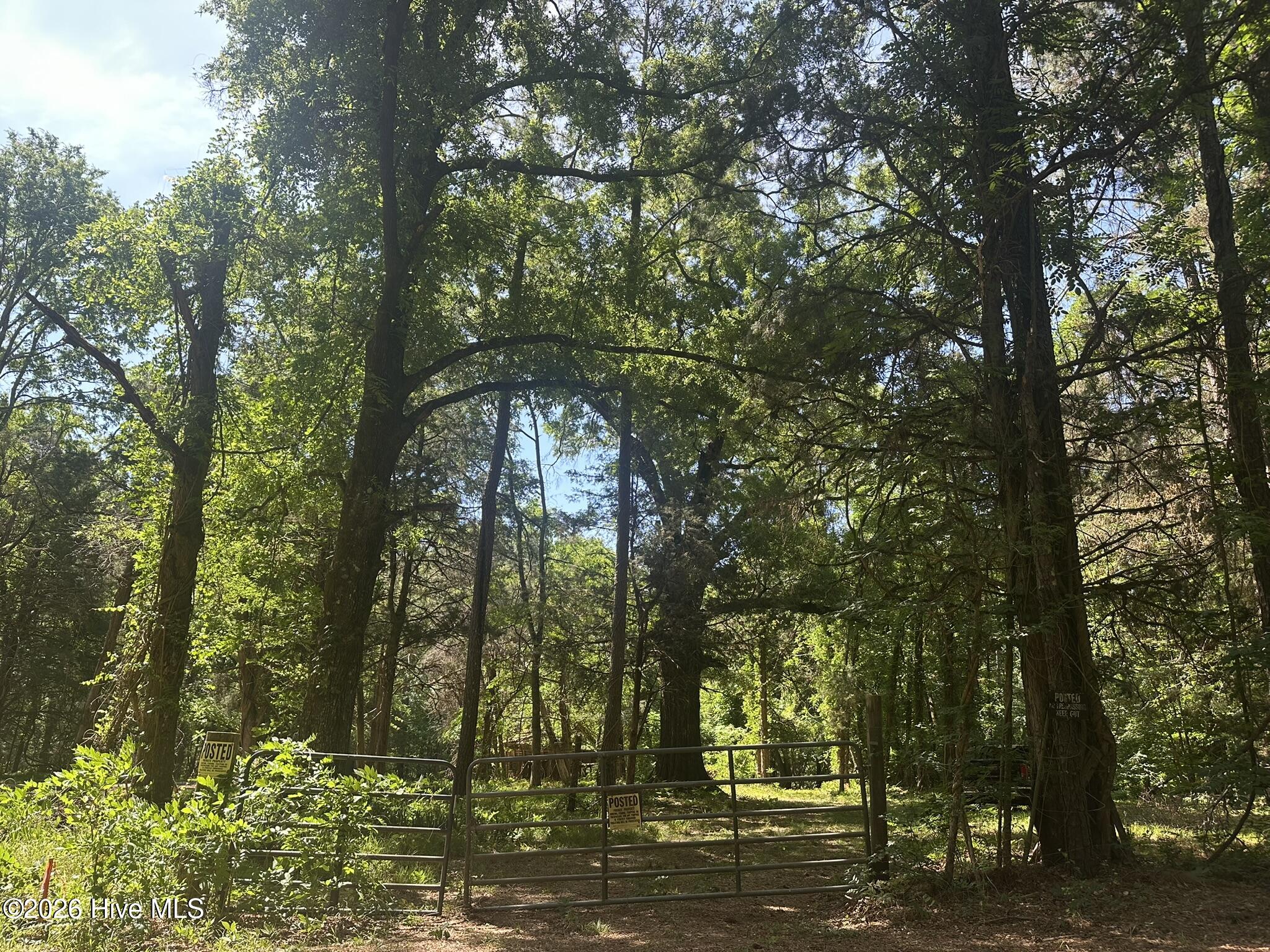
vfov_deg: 56.8
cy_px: 476
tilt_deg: +16.8
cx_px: 635
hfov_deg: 71.6
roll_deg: -1.4
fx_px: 881
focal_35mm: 24
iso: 80
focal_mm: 6.86
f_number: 1.78
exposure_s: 1/564
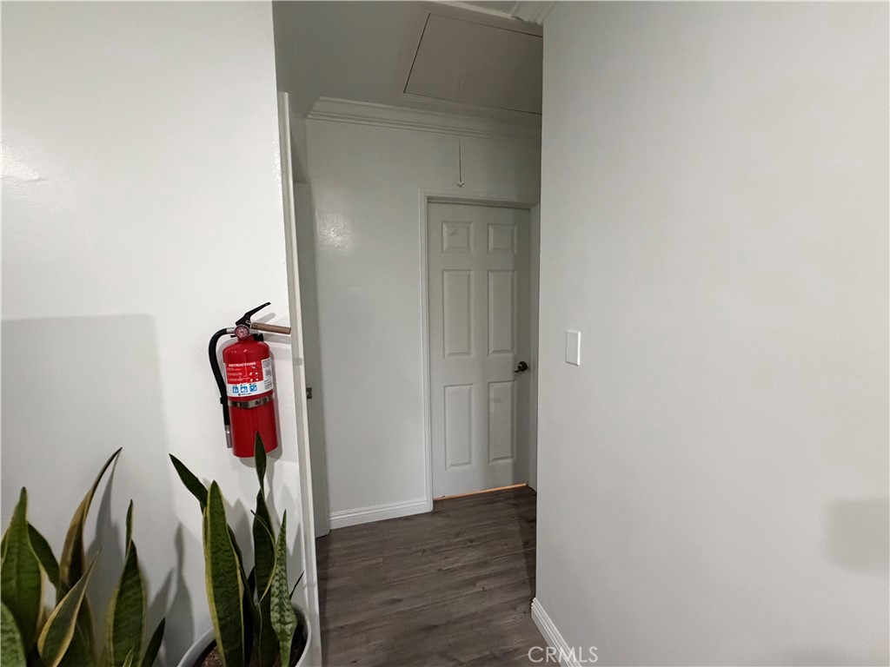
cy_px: 334
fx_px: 360
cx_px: 445
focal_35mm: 14
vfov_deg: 85.7
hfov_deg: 102.1
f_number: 2.2
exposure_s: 1/60
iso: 800
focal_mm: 2.22
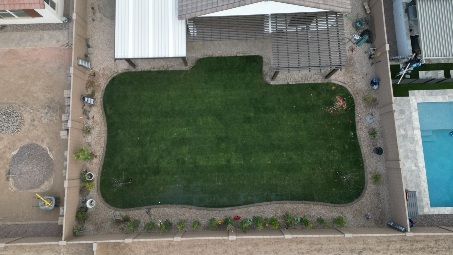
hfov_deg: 69.9
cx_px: 223
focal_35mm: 27
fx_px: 324
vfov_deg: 42.8
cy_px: 111
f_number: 1.7
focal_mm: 6.72
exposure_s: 1/725
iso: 120
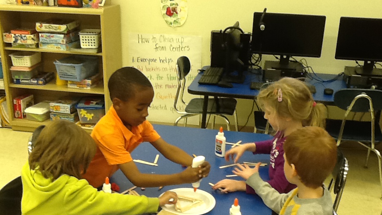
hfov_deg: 42.1
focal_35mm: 49
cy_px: 144
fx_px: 496
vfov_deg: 24.3
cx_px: 189
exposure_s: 1/30
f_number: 2.4
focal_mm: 2.03
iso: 80
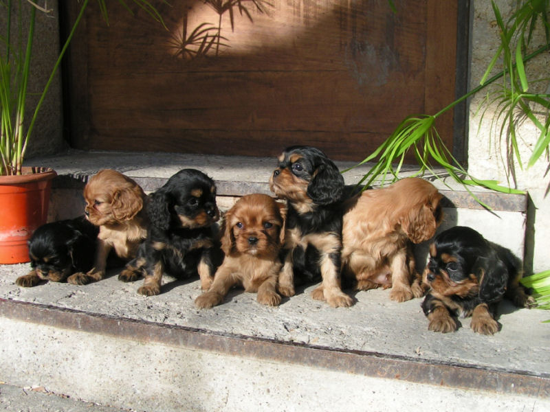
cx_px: 275
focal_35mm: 38
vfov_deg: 37.7
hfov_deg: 49.0
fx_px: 604
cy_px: 206
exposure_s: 1/200
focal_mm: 5.8
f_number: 5.6
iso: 50
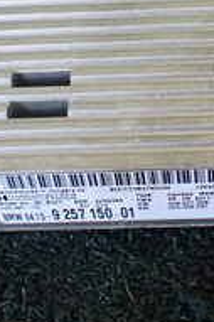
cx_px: 160
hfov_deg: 13.9
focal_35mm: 98
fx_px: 875
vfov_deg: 20.5
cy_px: 51
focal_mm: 5.4
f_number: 2.3
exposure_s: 1/125
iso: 640
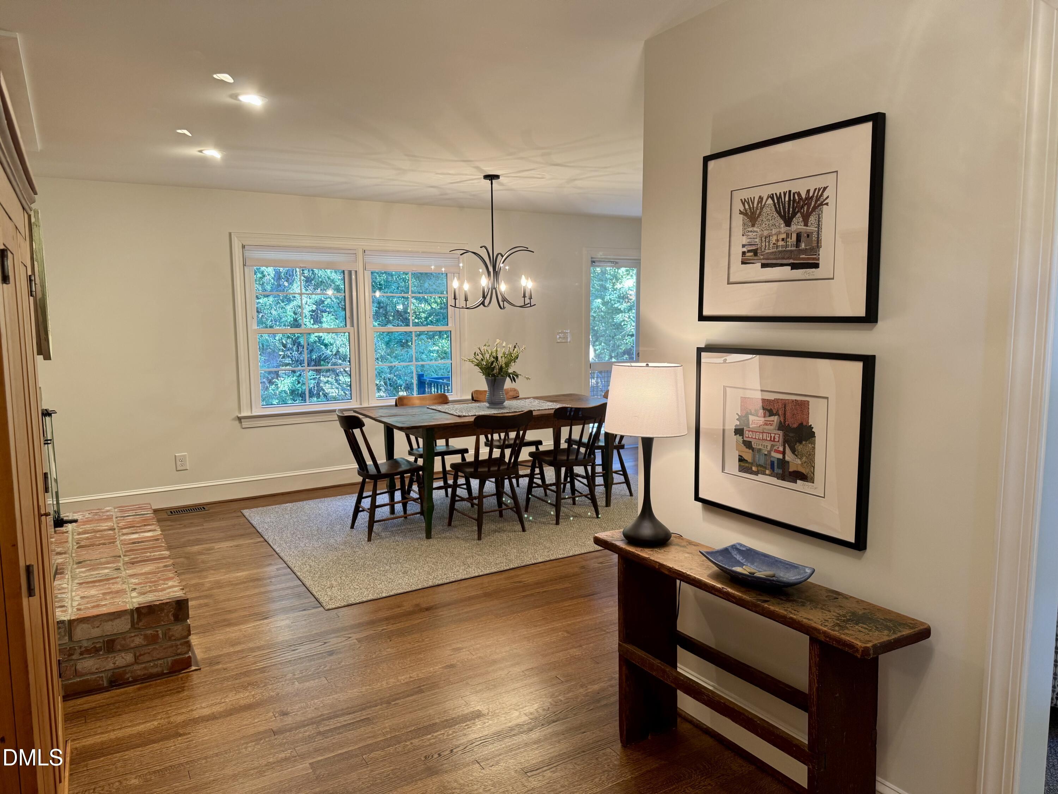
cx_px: 529
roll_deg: +0.9
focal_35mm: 24
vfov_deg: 56.8
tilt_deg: -7.5
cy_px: 397
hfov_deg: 71.6
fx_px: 734
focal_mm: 6.76
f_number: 1.78
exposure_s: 1/60
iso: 125
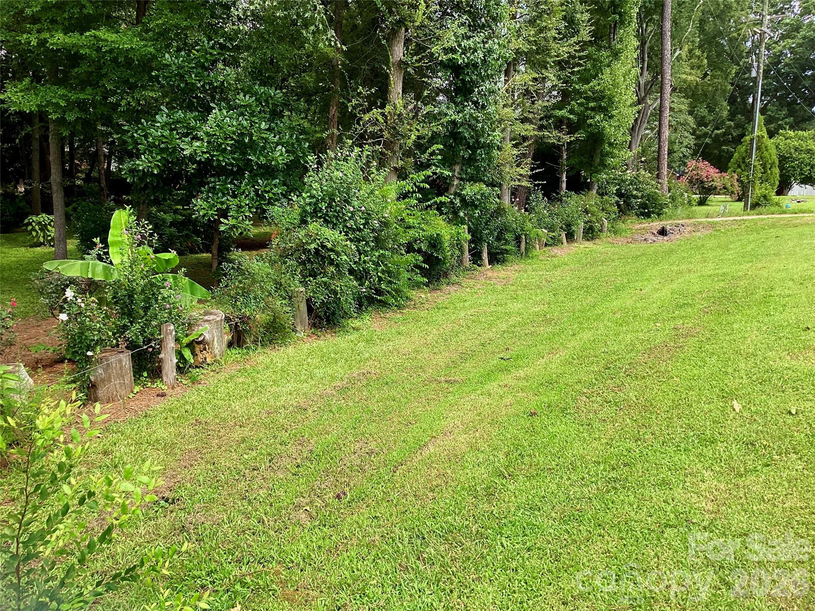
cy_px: 306
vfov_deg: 45.4
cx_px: 408
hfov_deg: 58.4
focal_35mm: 31
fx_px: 730
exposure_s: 1/262
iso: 25
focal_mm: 3.3
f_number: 2.4
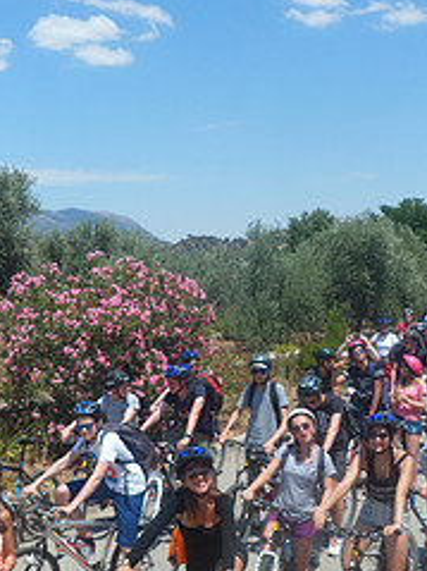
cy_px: 308
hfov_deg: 29.6
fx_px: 807
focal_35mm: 49
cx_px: 228
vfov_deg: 38.9
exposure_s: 1/180
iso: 80
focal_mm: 4.9
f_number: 9.4
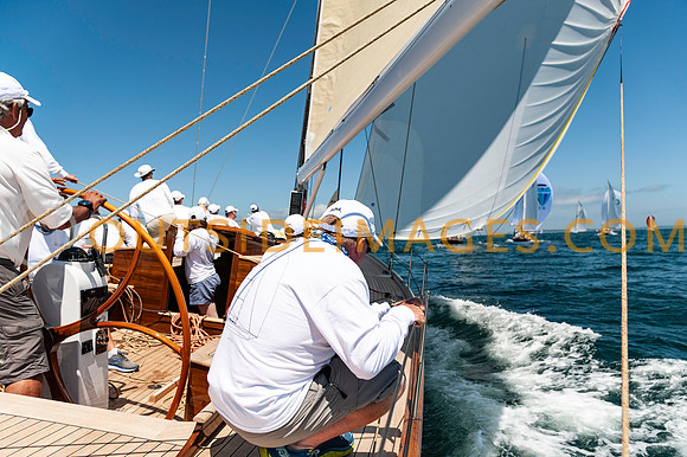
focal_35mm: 25
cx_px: 344
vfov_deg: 51.3
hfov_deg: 71.6
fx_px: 477
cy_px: 228
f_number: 5
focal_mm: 24
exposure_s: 1/2500
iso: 250
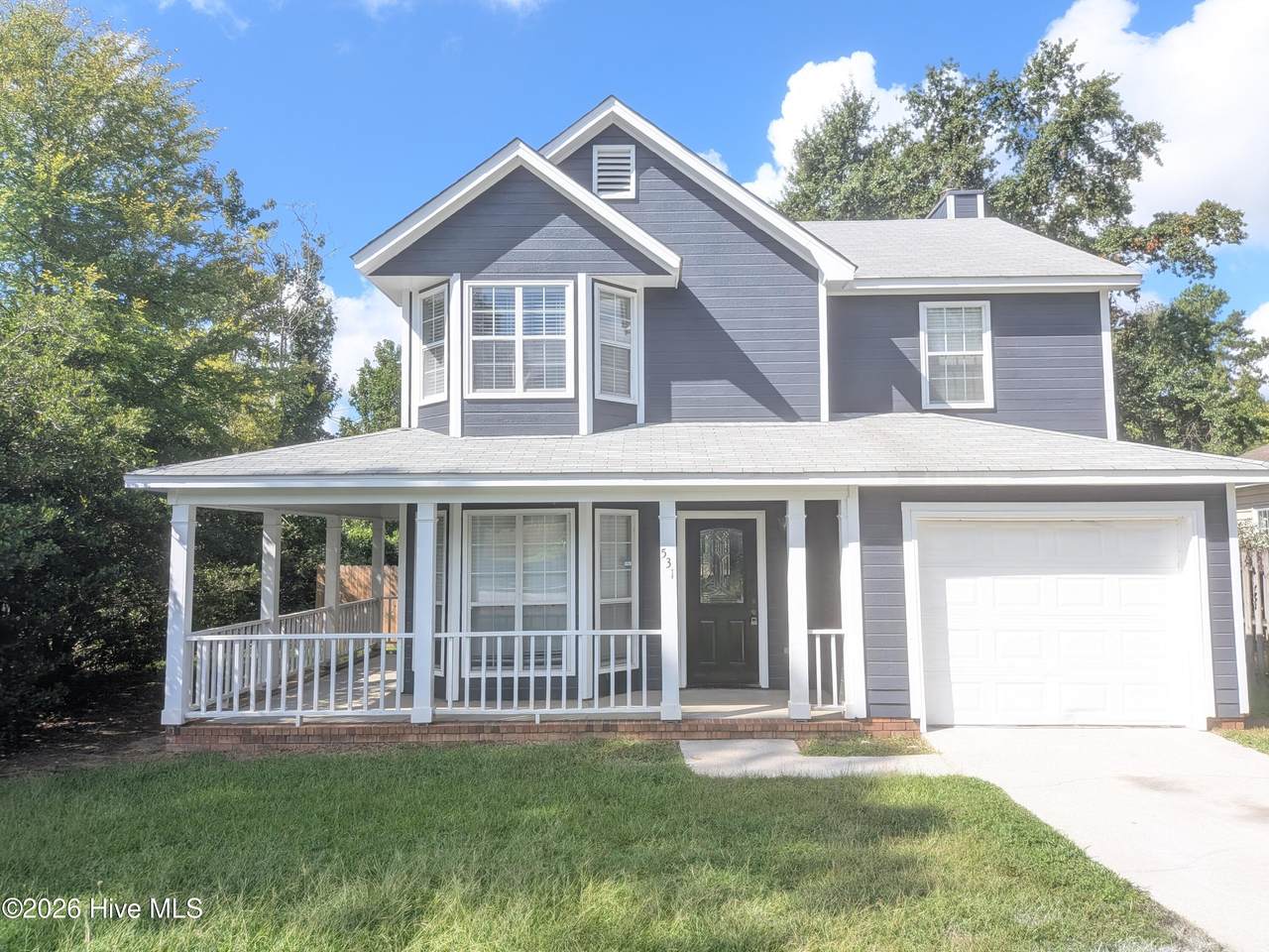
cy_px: 476
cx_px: 634
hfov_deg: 71.6
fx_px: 880
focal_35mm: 24
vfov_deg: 56.8
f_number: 1.7
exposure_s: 1/1776
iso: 66
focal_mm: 4.53
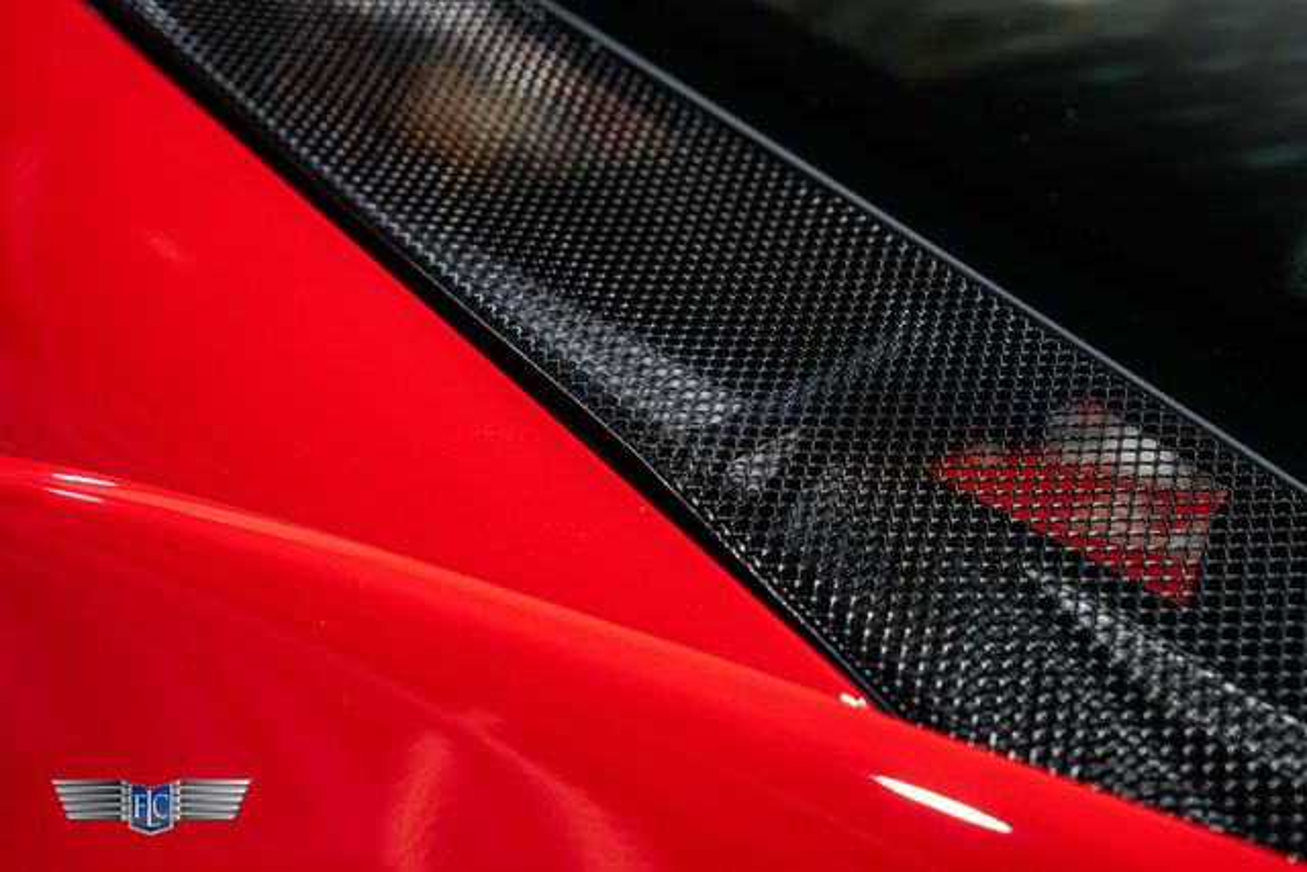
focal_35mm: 63
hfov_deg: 31.9
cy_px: 436
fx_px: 2288
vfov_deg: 21.6
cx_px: 654
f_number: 4
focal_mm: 63
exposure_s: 1/80
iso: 1600
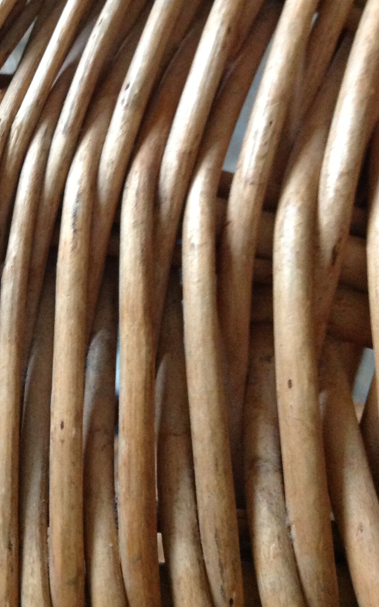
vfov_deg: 35.7
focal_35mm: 57
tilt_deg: -65.1
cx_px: -40
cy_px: 292
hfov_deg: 21.5
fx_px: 942
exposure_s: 1/15
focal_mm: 4.28
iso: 400
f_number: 2.4
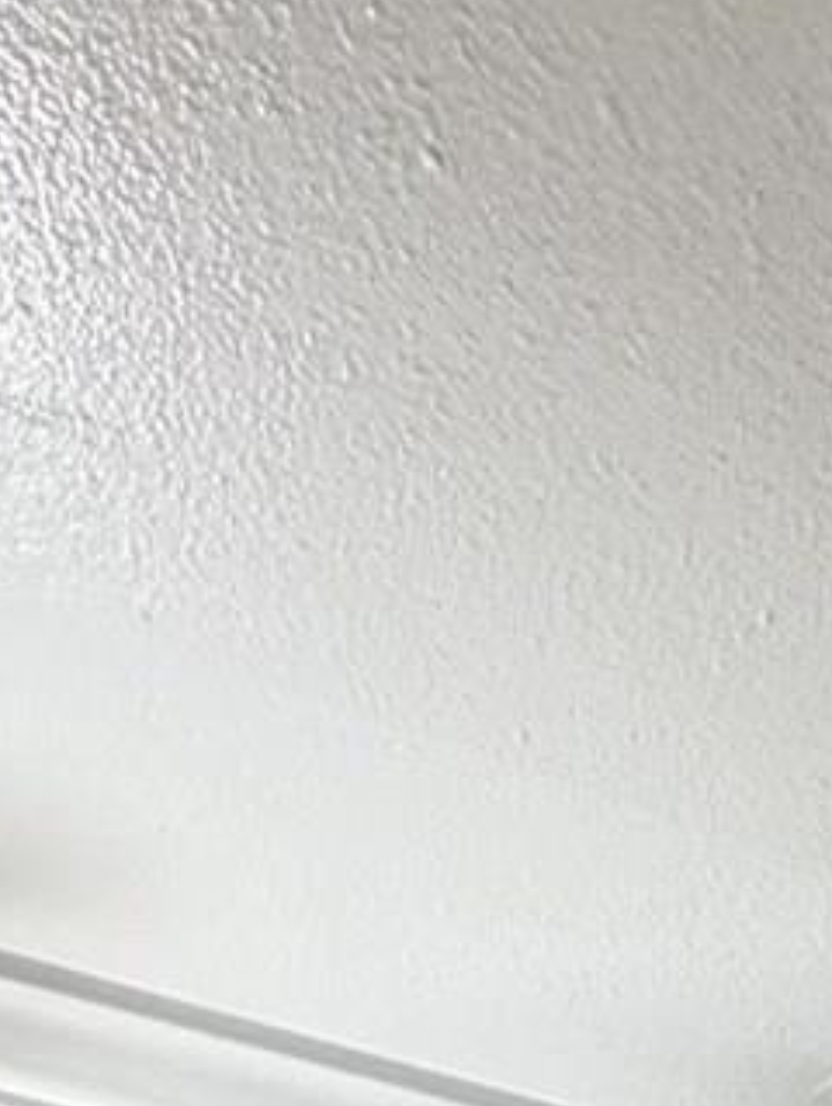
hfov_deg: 14.2
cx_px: 1012
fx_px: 3230
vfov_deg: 12.5
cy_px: 2996
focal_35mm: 101
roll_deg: +0.2
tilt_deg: -6.1
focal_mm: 2.22
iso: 250
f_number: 2.2
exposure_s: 1/60
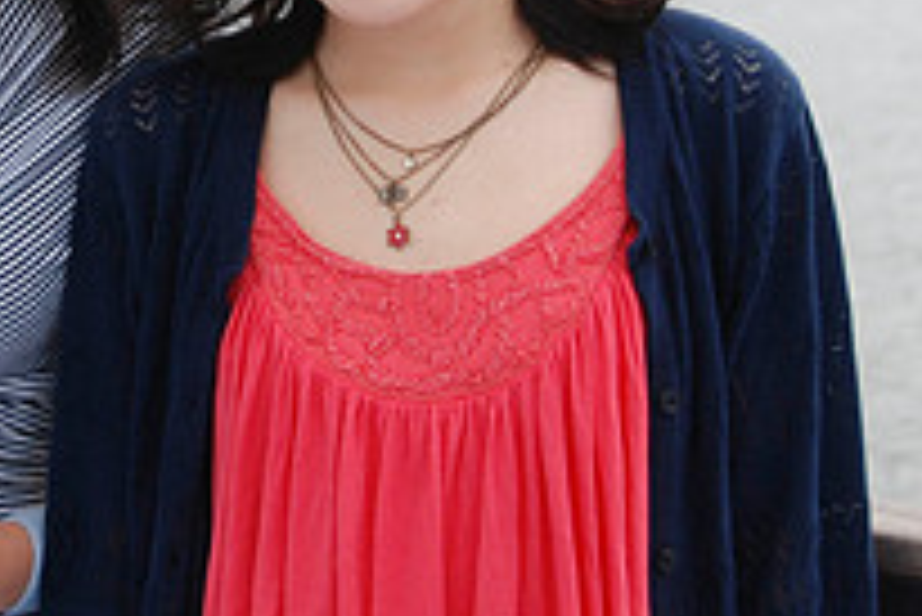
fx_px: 3485
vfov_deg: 10.0
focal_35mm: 136
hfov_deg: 15.0
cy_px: 13
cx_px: 252
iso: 400
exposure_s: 1/50
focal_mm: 32
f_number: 4.2
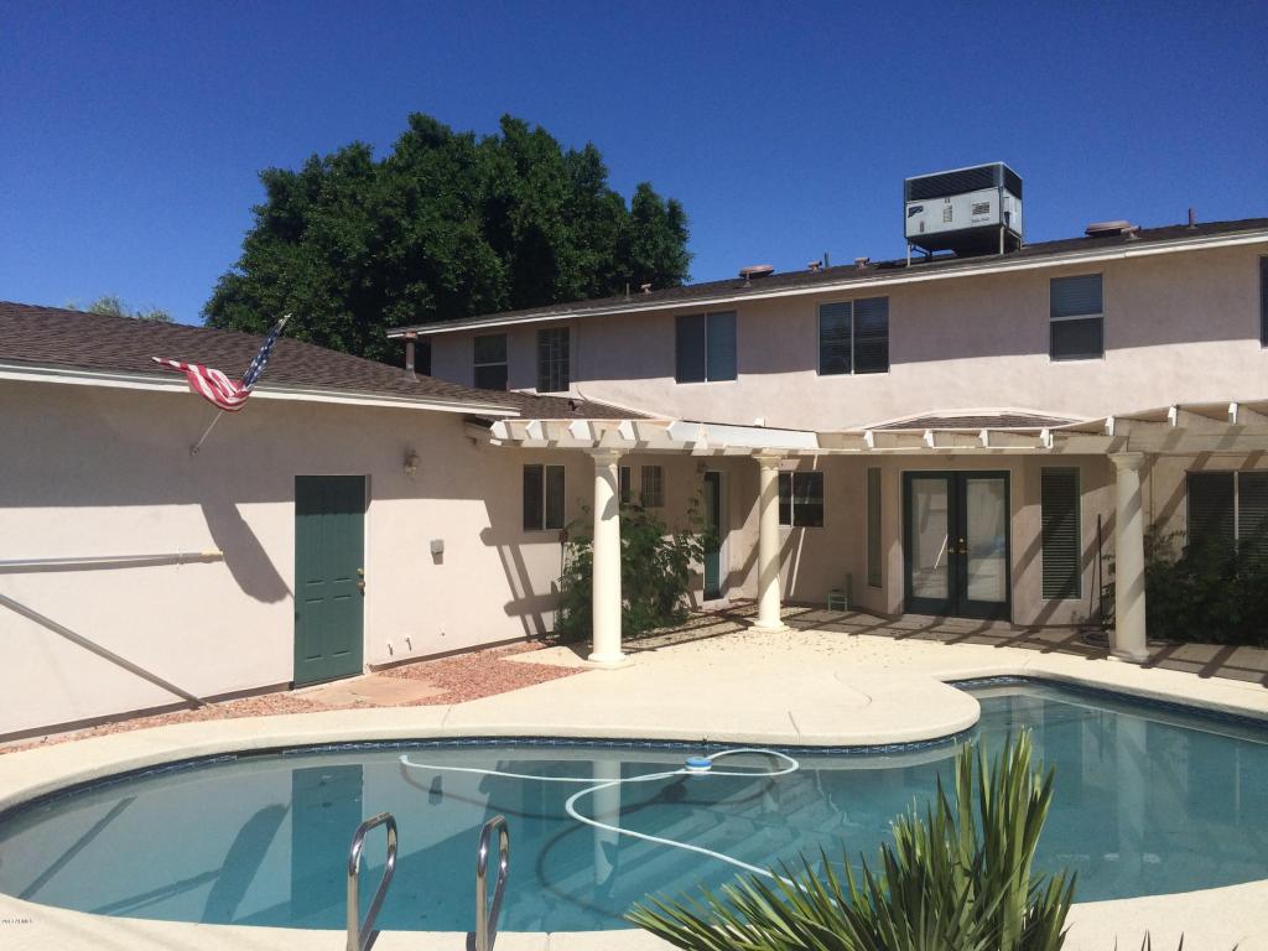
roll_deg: +2.1
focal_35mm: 29
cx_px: 634
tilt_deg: -0.4
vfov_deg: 48.2
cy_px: 476
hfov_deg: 61.7
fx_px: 1062
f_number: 2.2
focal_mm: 4.15
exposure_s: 1/5128
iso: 40
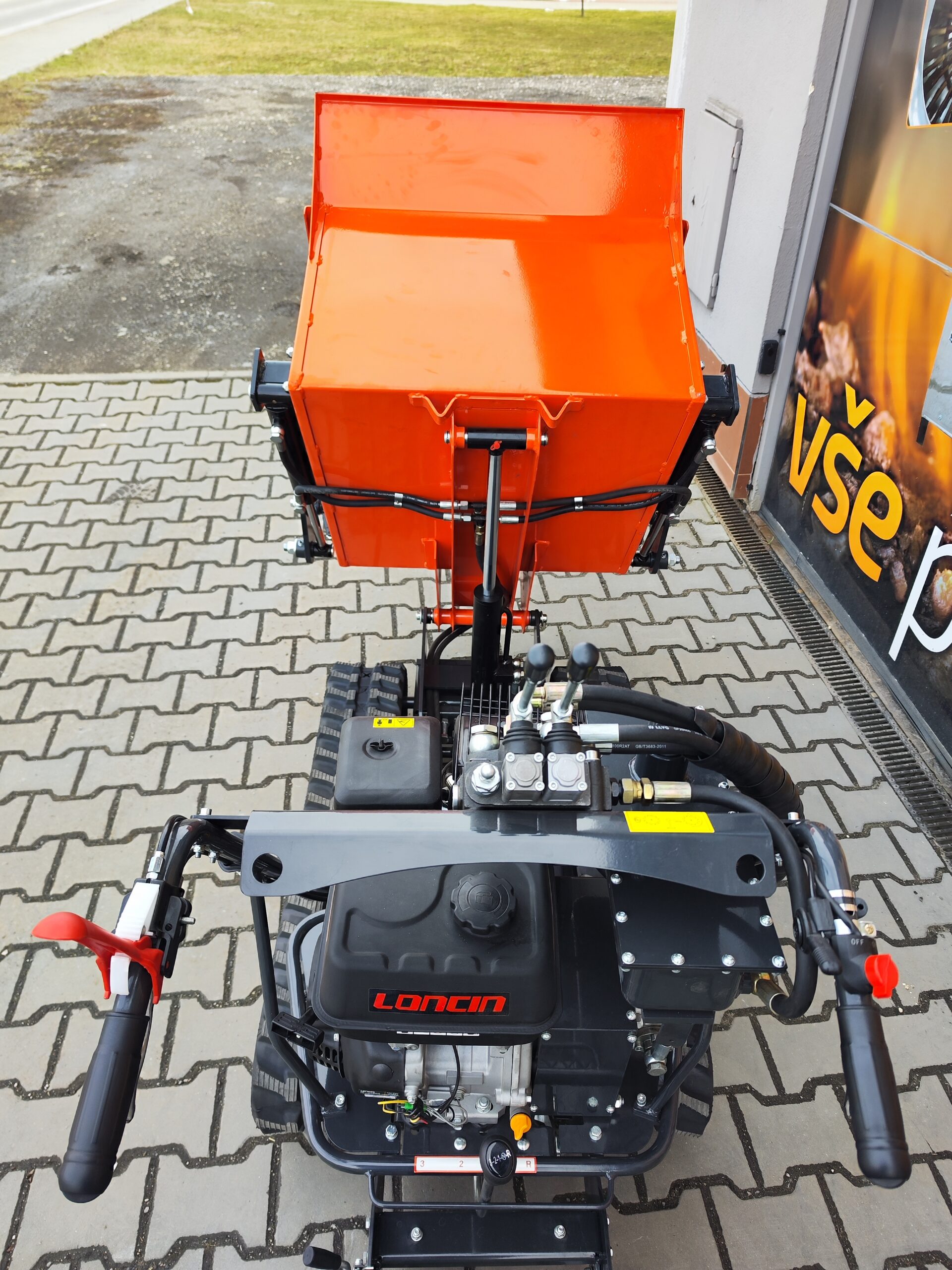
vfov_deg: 73.9
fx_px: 843
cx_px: 476
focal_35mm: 23
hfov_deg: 58.9
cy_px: 635
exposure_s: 1/142
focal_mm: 7.01
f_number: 1.69
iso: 50
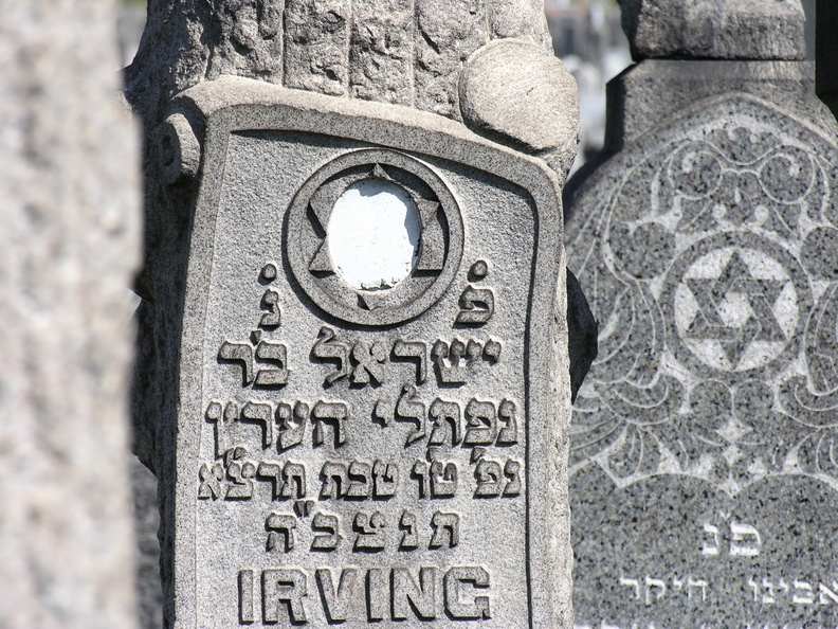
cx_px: 419
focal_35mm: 338
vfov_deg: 4.4
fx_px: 8182
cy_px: 314
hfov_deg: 5.9
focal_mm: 86
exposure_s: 1/210
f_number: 5.7
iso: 50
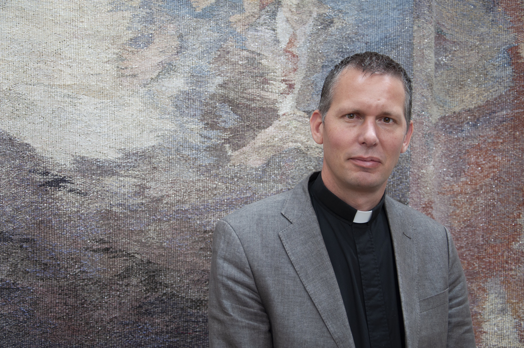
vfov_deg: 21.5
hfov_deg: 31.9
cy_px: 174
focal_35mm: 63
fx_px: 916
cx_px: 262
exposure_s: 1/60
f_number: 4.8
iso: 400
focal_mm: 42
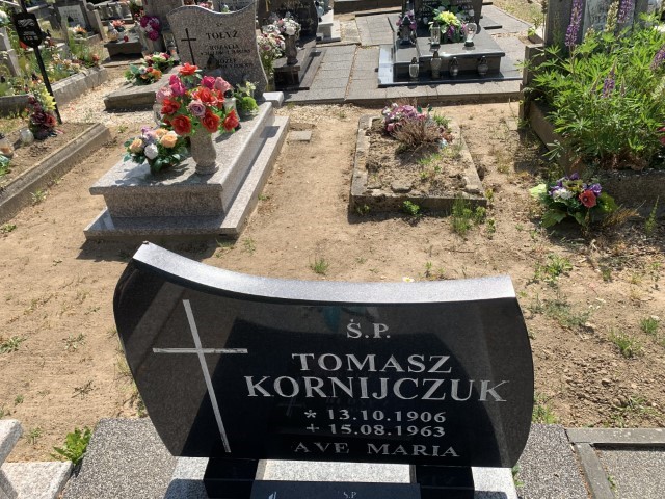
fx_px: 499
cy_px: 250
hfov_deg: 67.3
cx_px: 332
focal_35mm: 26
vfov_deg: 53.1
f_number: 1.8
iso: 25
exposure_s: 1/1661
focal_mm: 4.25
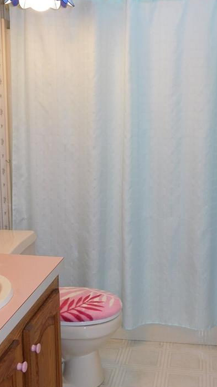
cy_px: 190
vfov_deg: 42.9
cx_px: 128
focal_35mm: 48
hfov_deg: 24.9
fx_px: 491
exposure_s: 1/30
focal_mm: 7.1
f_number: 3.6
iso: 200
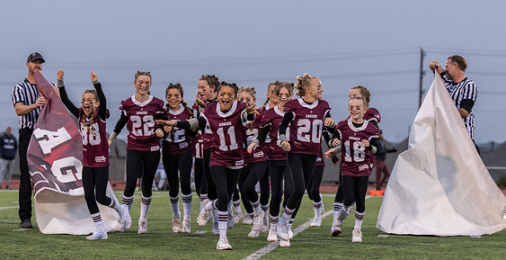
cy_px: 152
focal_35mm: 142
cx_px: 268
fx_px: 1867
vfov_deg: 8.0
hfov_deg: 15.4
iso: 3200
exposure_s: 1/1250
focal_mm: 104
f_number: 3.5
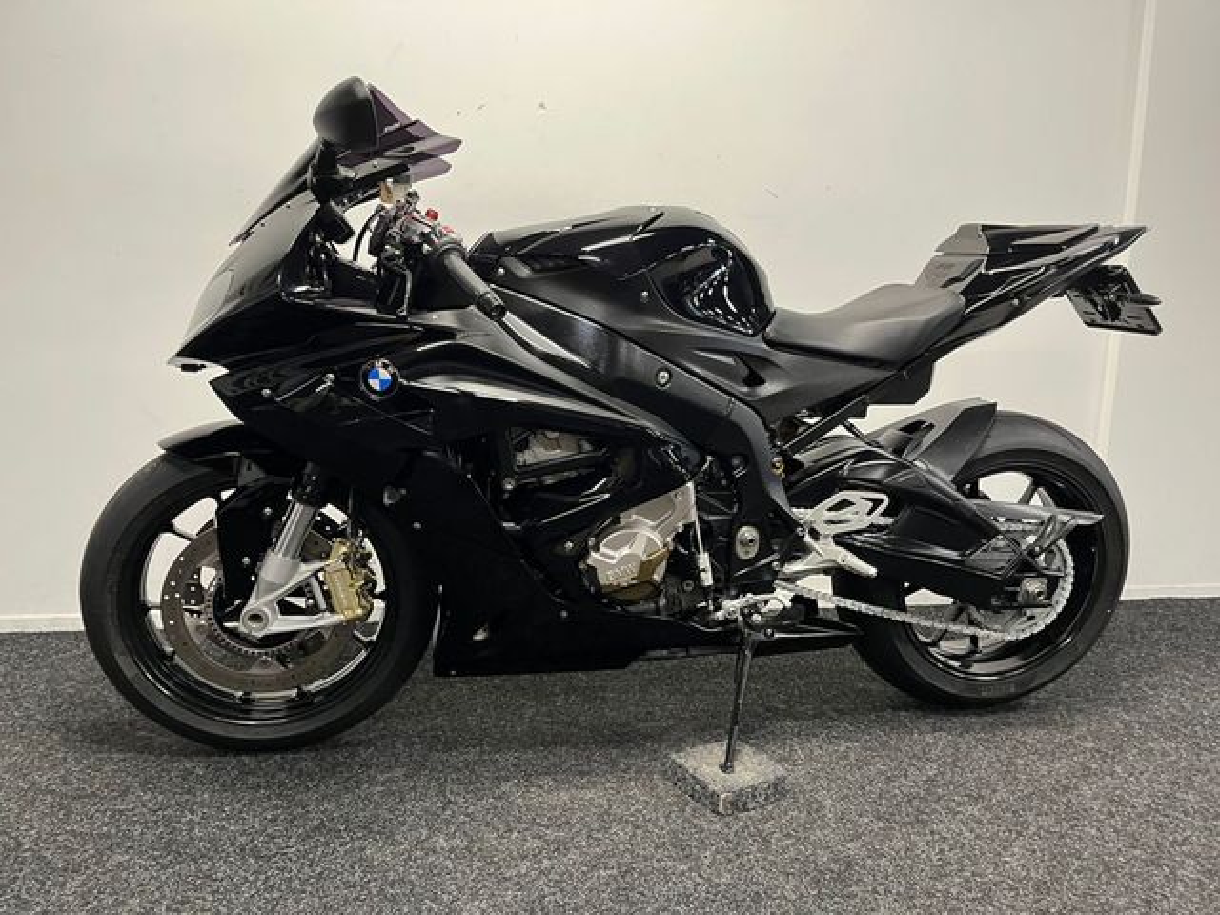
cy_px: 458
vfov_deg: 53.1
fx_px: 916
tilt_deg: -8.3
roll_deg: -2.8
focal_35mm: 26
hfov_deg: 67.3
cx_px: 610
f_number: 1.6
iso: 200
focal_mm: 5.1
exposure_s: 1/50
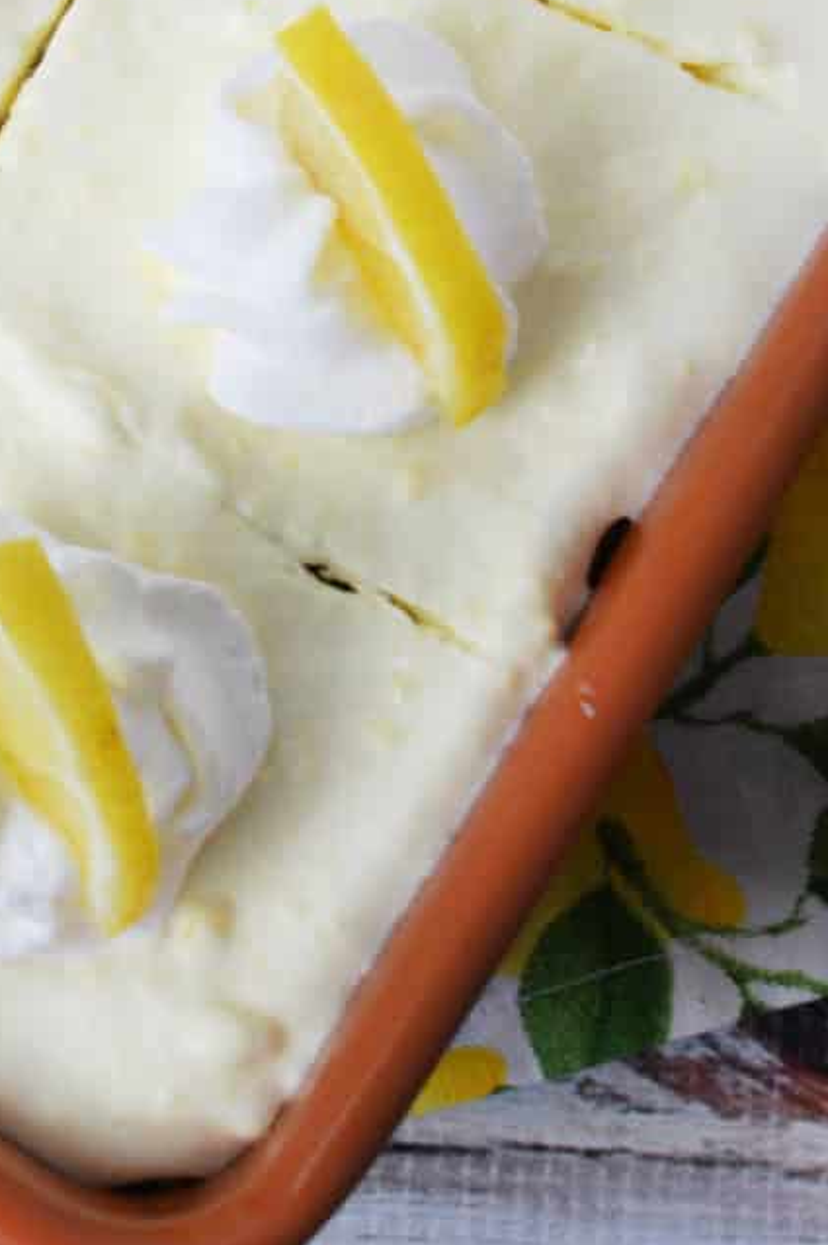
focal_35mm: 148
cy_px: -305
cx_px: -29
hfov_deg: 9.2
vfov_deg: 13.4
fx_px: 5125
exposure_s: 1/125
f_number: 5.6
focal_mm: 35
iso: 400
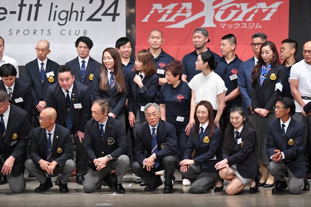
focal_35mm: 174
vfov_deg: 7.9
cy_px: 104
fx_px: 1502
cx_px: 156
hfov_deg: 11.8
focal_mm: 116
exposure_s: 1/400
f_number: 5.6
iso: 6400
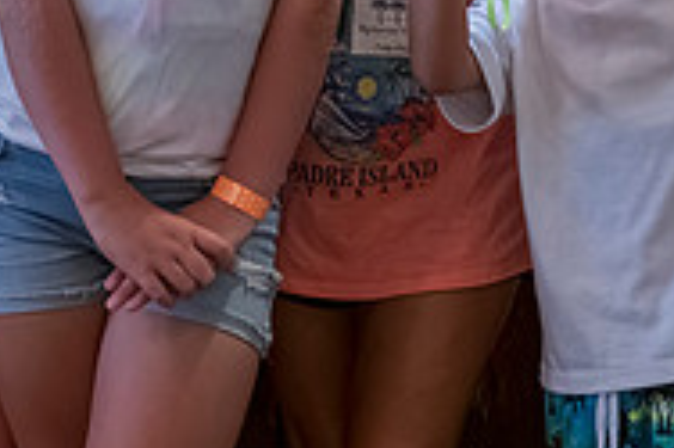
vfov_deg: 9.3
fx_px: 2694
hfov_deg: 14.2
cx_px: 228
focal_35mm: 144
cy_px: -181
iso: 4000
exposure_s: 1/100
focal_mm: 38
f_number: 3.5
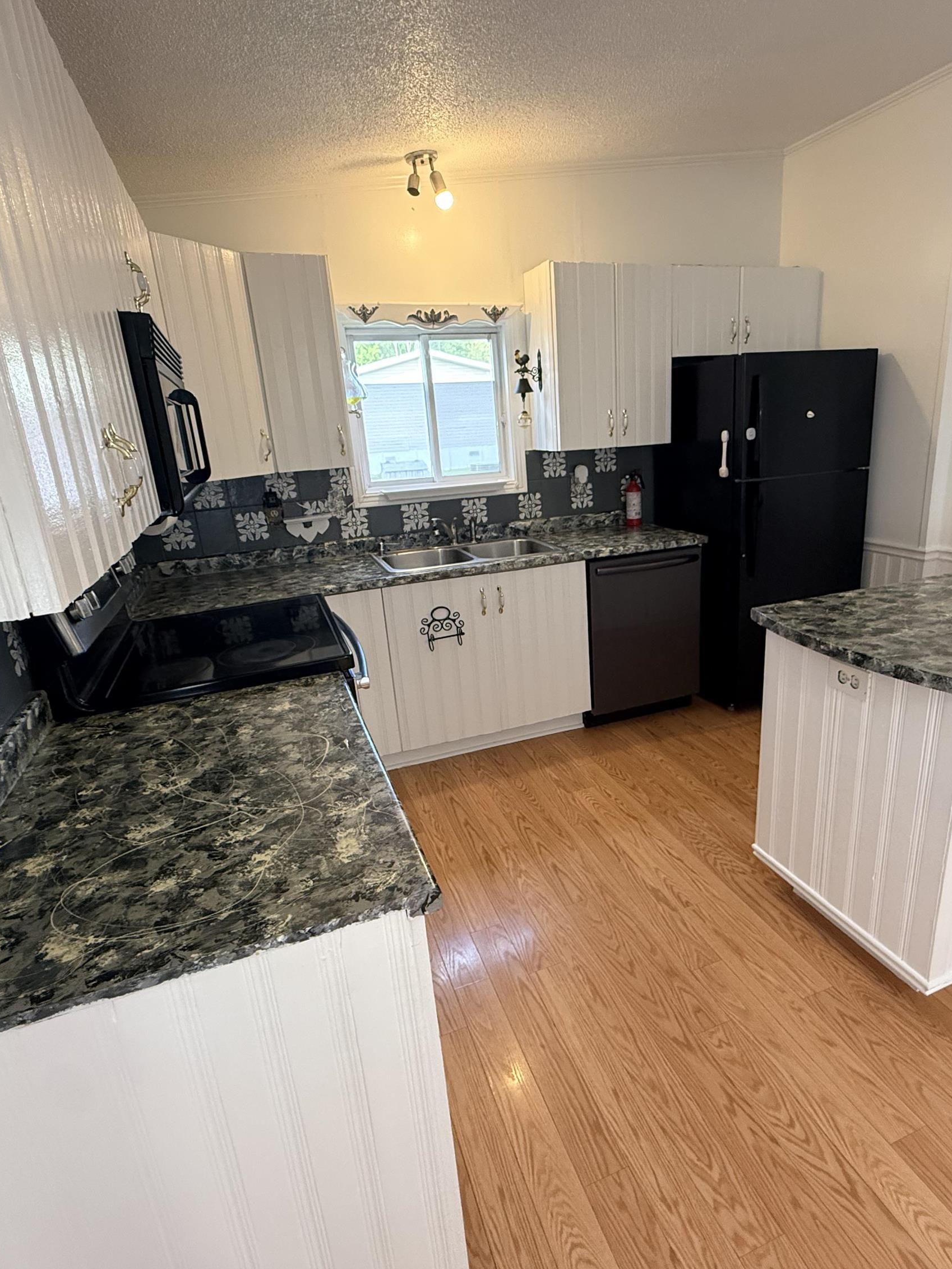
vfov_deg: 84.7
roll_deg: +2.6
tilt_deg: -17.4
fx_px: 697
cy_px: 636
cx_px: 534
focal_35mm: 19
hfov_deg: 68.4
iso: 320
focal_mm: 2.22
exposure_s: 1/99
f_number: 2.2
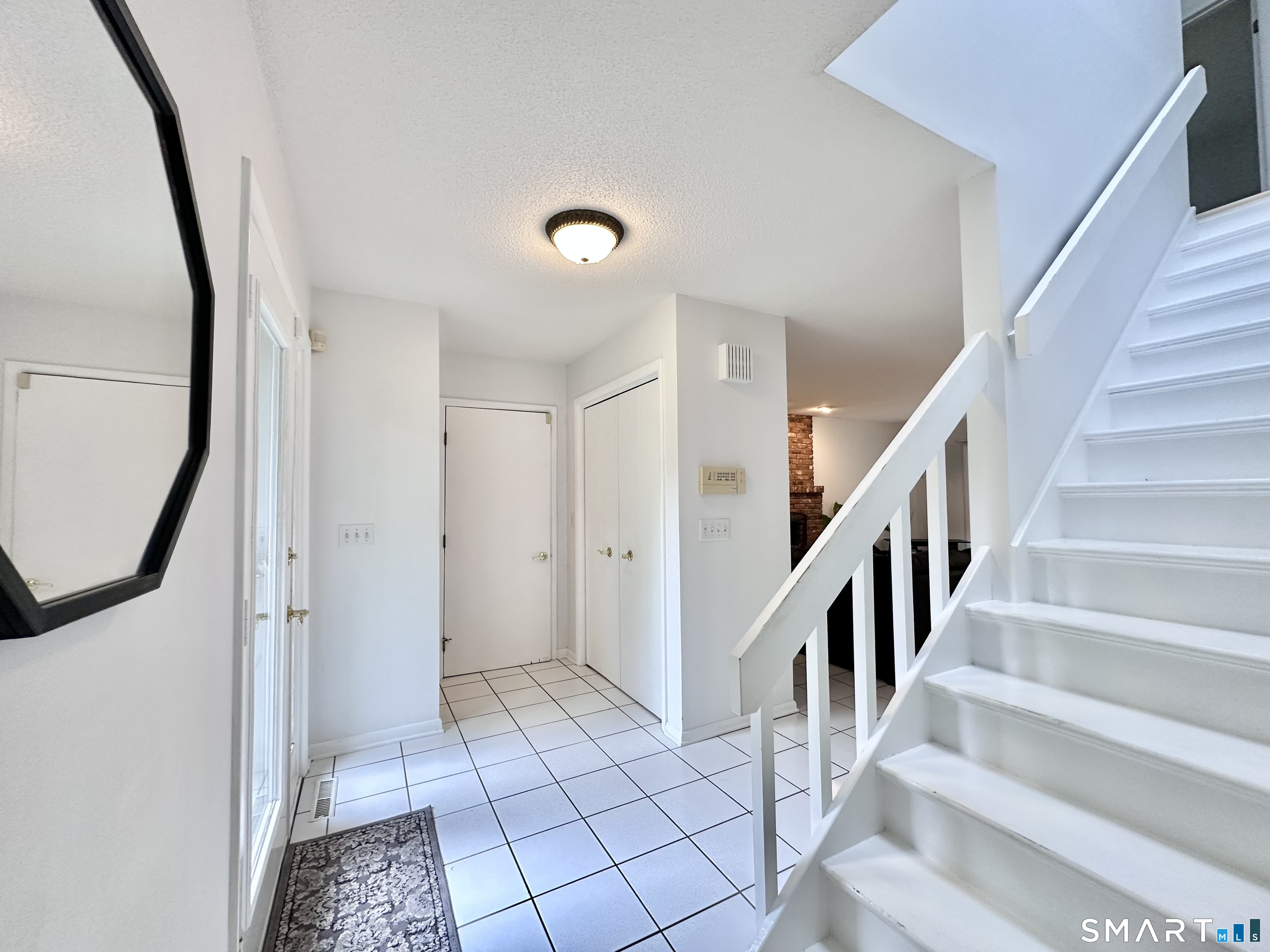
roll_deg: +0.6
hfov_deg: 102.1
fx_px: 514
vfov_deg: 85.7
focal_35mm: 14
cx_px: 635
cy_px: 476
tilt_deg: +2.7
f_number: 2.2
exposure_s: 1/60
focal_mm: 2.22
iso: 250
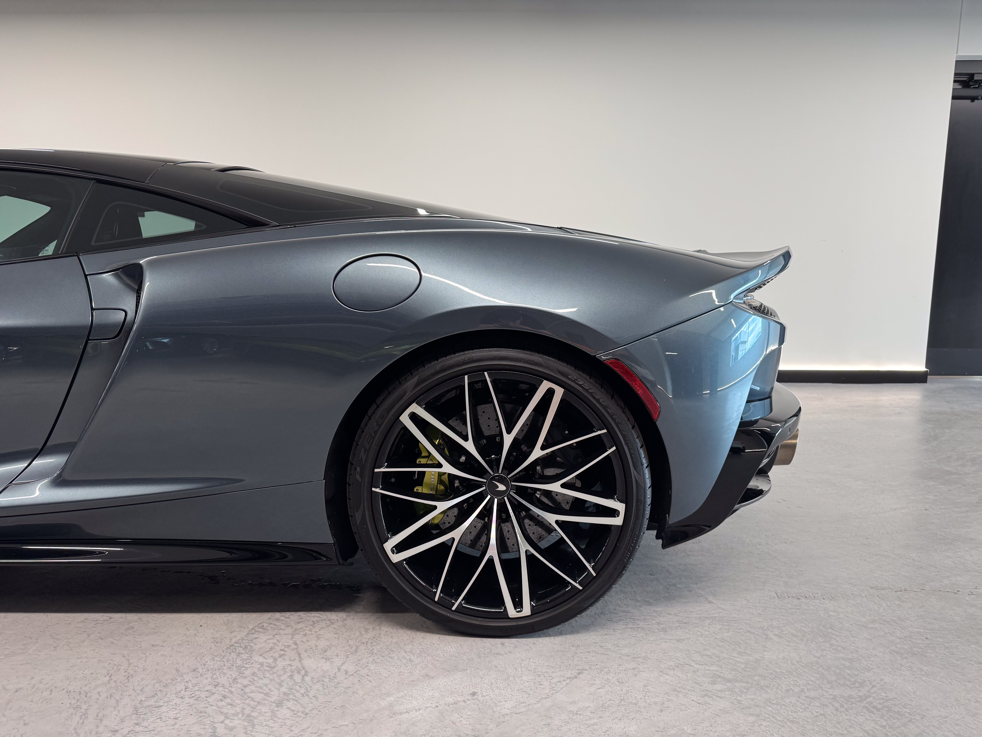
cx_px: 491
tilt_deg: -9.1
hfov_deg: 71.6
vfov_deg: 56.8
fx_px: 681
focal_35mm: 24
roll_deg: -0.6
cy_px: 368
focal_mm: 6.76
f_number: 1.78
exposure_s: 1/60
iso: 125
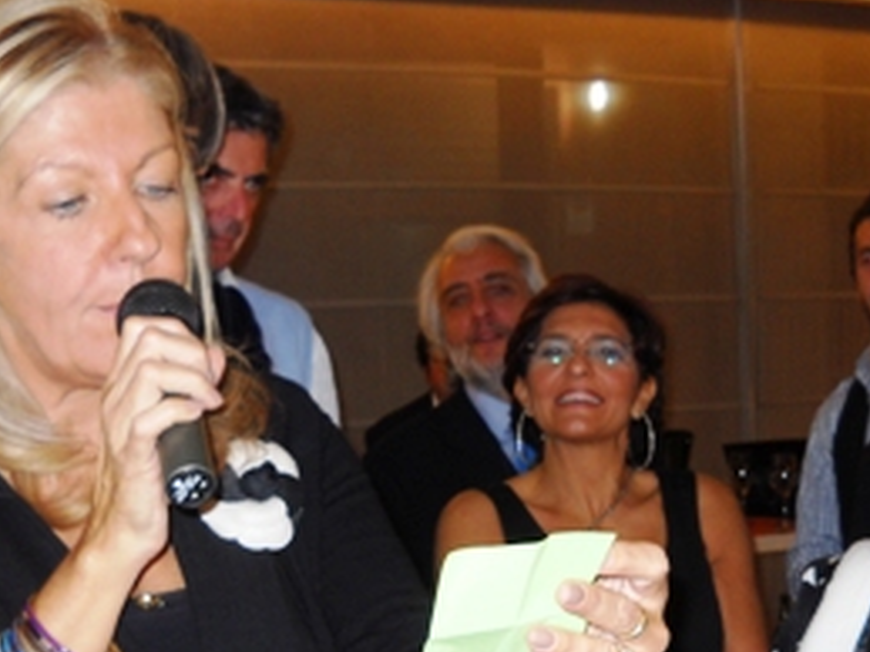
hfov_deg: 27.2
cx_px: 588
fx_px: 1784
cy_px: 544
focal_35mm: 71
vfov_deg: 20.4
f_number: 3.1
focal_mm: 6.72
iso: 100
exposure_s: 1/30
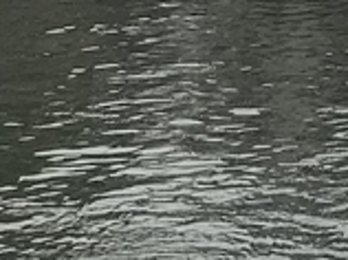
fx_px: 2138
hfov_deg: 8.2
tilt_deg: +1.8
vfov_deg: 6.7
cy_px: -328
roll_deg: +2.1
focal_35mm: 213
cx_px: 980
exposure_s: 1/939
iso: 20
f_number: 1.8
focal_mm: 3.99
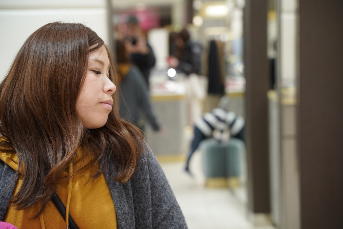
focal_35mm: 75
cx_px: 172
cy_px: 114
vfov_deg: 18.2
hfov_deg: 27.0
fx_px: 715
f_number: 4
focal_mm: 75
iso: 2000
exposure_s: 1/320
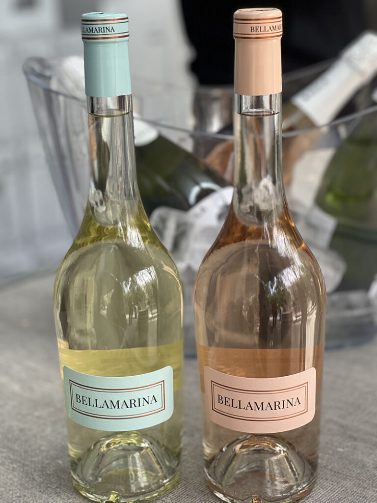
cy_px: 252
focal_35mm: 64
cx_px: 188
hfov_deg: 22.9
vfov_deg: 30.3
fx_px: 929
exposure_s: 1/121
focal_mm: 7.5
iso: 100
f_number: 2.2
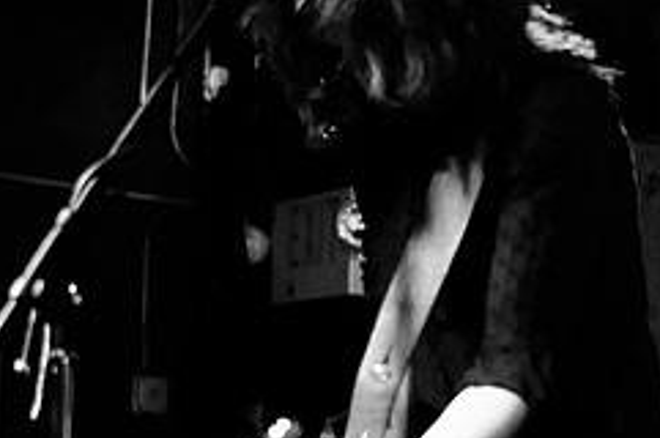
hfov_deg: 24.2
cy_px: 282
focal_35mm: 84
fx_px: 1538
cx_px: 356
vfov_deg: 16.2
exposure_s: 1/80
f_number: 1.8
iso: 1600
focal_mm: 30
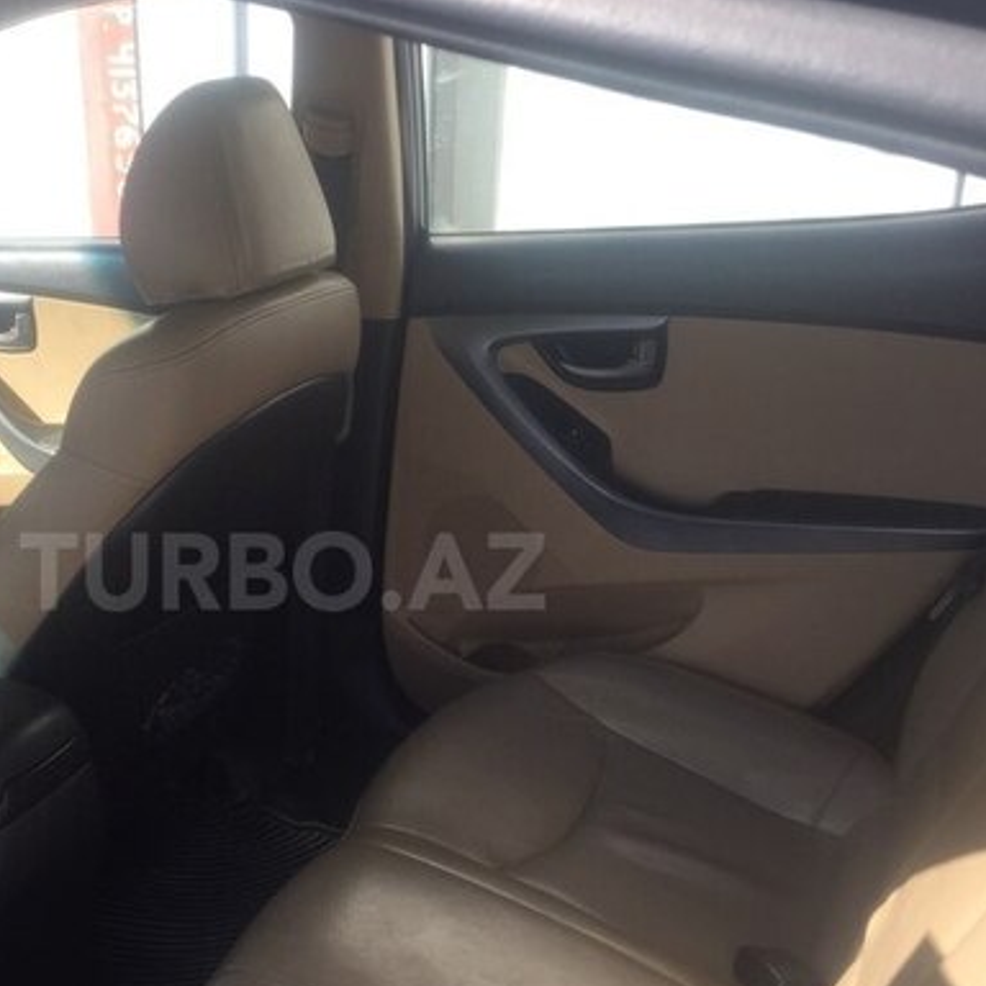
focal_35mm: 44
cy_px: 571
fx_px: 1418
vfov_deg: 38.2
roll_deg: -0.6
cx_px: 282
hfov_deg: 37.7
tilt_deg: -20.6
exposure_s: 1/408
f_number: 2.2
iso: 32
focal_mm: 4.15
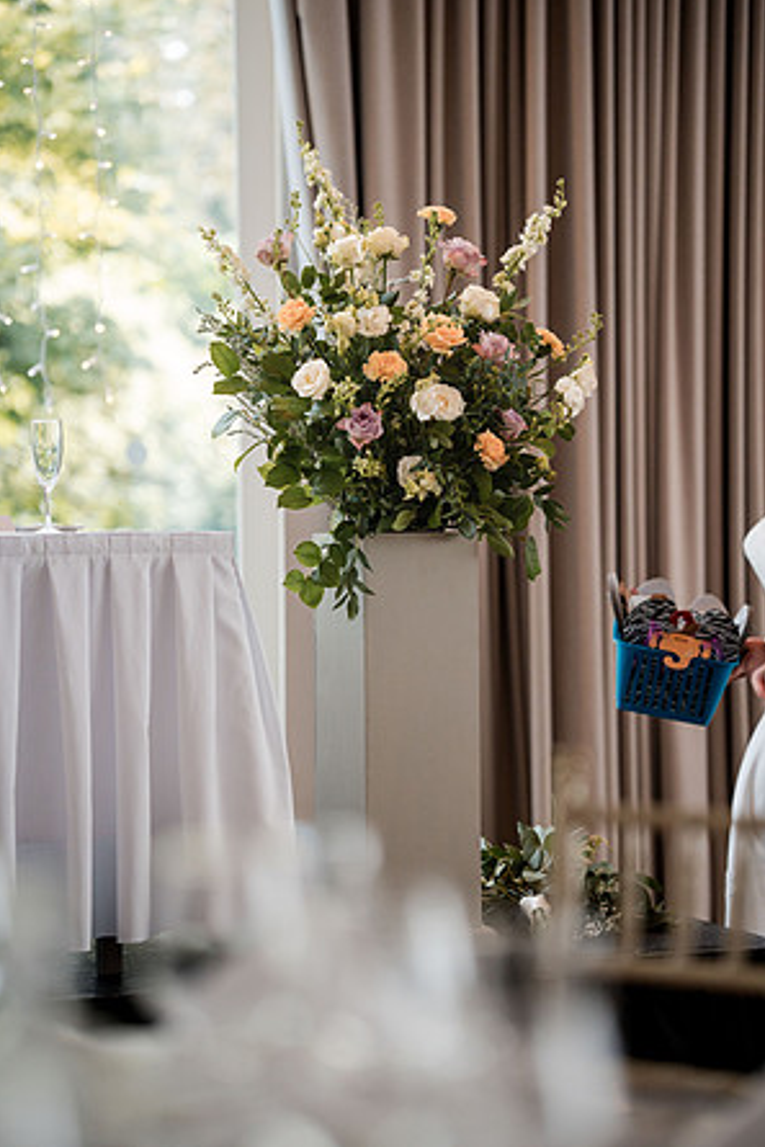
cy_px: 570
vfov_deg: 23.6
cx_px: 381
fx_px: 2739
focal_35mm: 86
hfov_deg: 15.9
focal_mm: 85
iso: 1600
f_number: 2
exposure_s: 1/1000
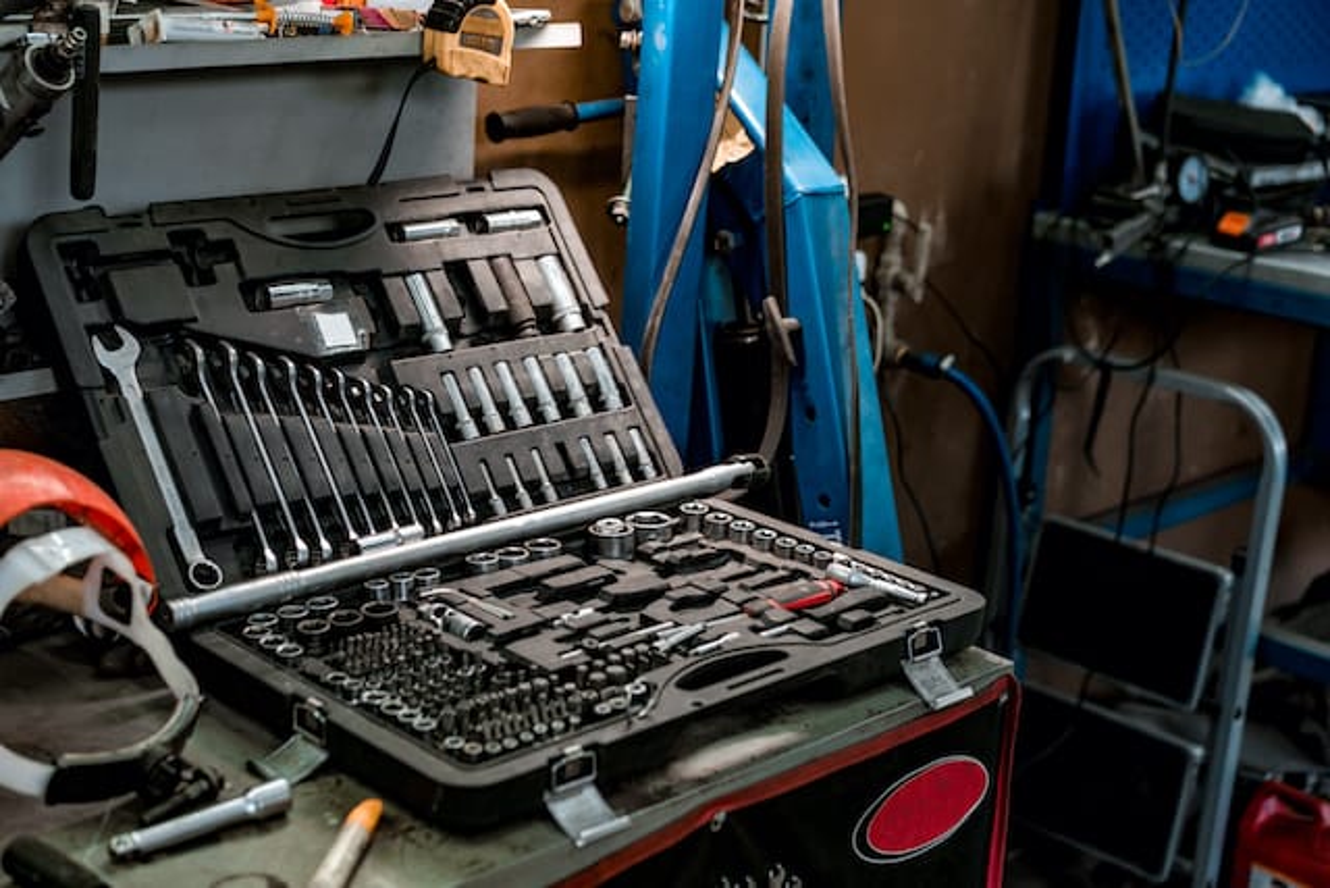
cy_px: 444
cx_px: 665
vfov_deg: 24.6
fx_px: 2032
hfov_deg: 36.2
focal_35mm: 55
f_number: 3.2
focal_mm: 55
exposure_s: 1/160
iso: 500
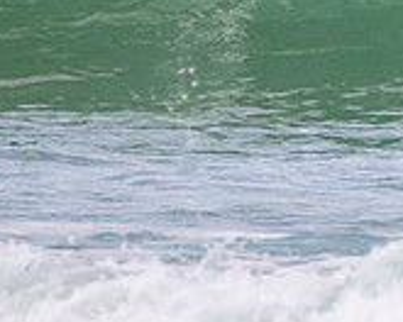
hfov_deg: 0.6
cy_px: -129
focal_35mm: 3142
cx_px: 648
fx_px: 37475
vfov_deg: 0.5
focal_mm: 800
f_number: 11
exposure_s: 1/2000
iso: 1800
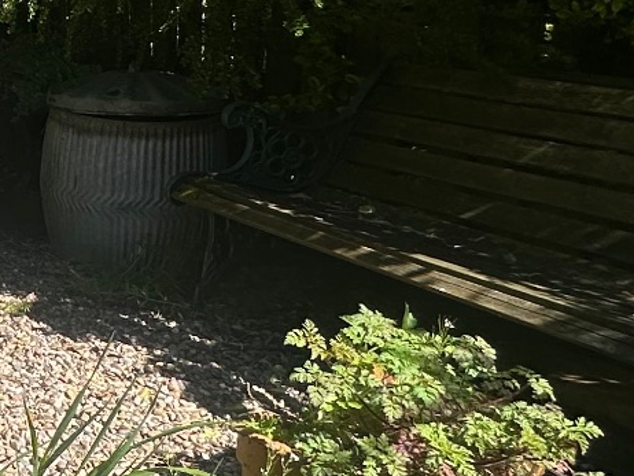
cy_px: 139
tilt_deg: -9.0
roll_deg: -0.3
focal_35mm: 62
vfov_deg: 23.5
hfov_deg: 22.5
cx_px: -423
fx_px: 1136
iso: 50
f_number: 2.2
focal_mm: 2.22
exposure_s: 1/1159
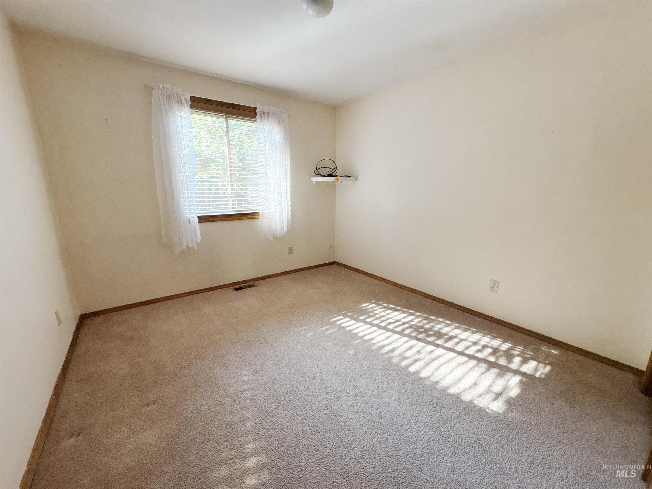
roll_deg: -0.2
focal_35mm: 14
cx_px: 326
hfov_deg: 102.1
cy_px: 244
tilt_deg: -11.8
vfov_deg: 85.7
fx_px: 264
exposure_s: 1/120
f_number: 2.2
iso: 400
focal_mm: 2.22
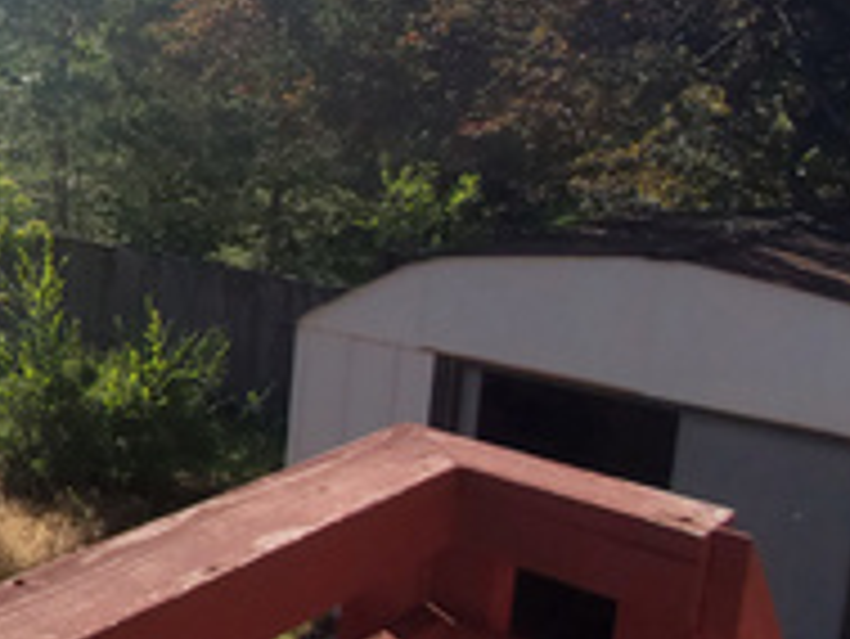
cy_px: 207
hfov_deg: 29.4
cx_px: -378
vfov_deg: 32.6
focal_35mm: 44
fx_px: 1081
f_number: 2.2
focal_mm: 1.8
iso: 50
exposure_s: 1/1804
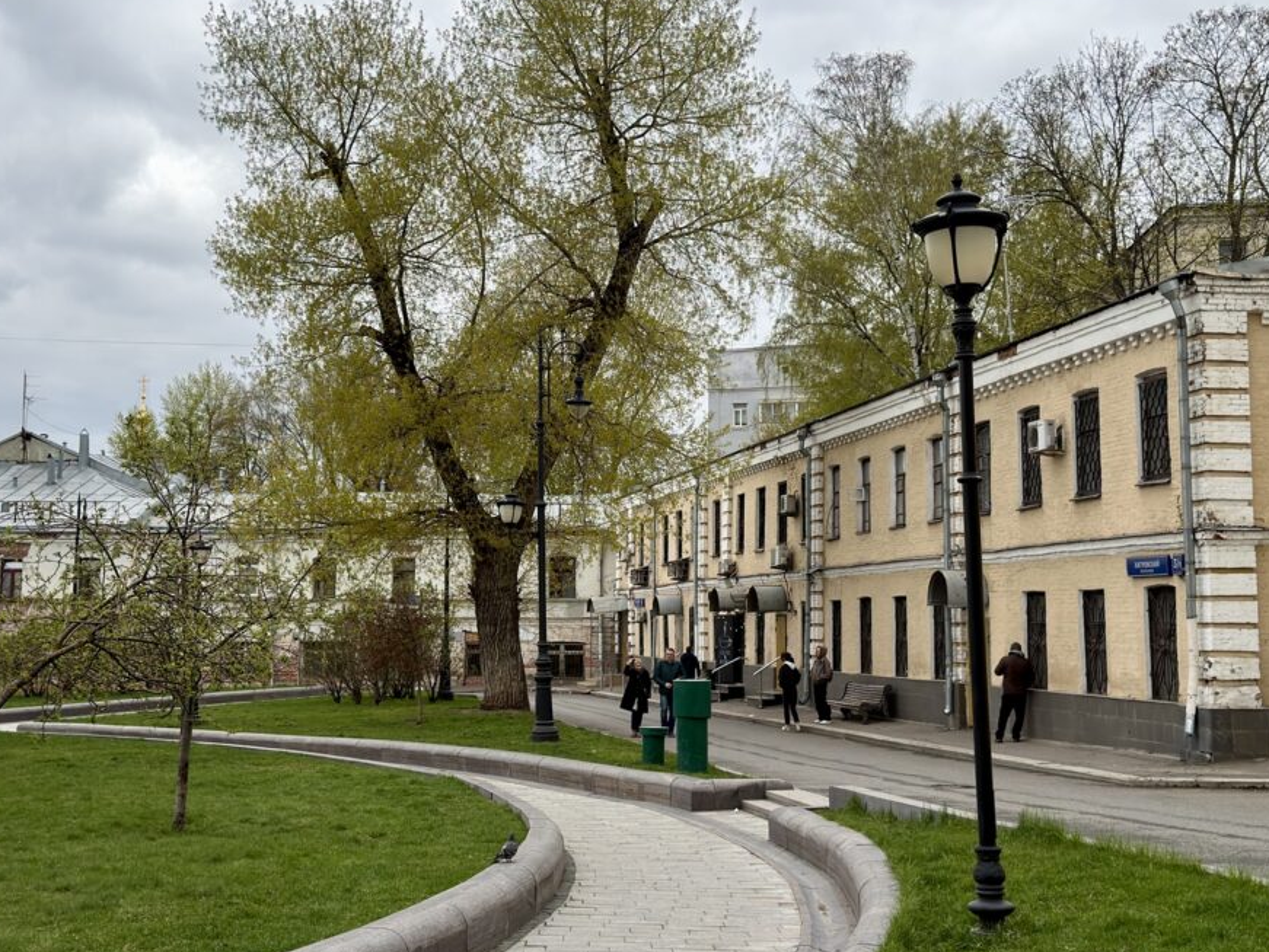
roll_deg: -0.8
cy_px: 424
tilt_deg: +6.7
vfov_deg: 30.9
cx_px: 565
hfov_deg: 40.4
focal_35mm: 47
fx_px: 1724
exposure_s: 1/2066
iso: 64
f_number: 1.78
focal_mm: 6.76
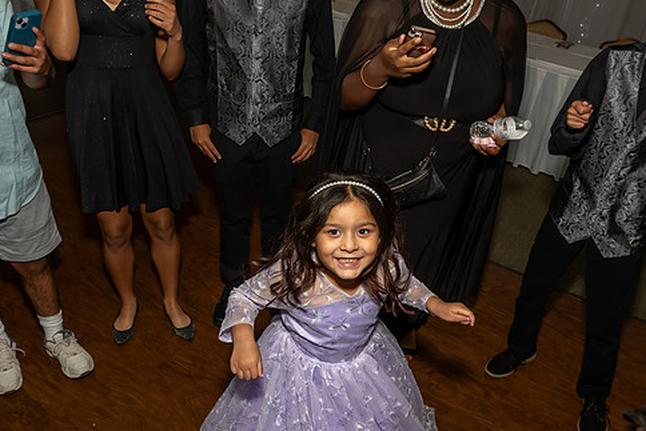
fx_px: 538
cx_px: 360
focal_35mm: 30
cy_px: 254
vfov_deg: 43.5
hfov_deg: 61.7
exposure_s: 1/250
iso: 1600
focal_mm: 17
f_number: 7.1
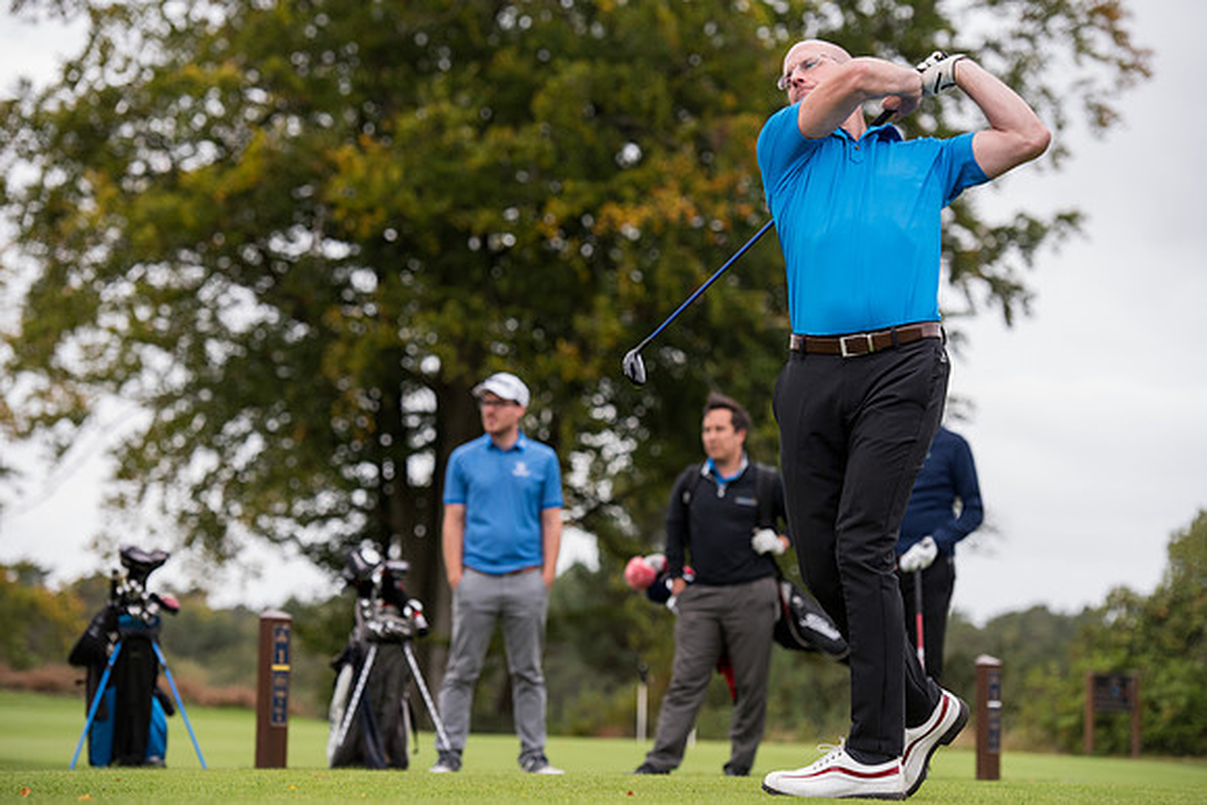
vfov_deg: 11.8
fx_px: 3890
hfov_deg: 17.6
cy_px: 402
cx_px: 604
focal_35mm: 116
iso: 800
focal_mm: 116
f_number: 4
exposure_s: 1/1250
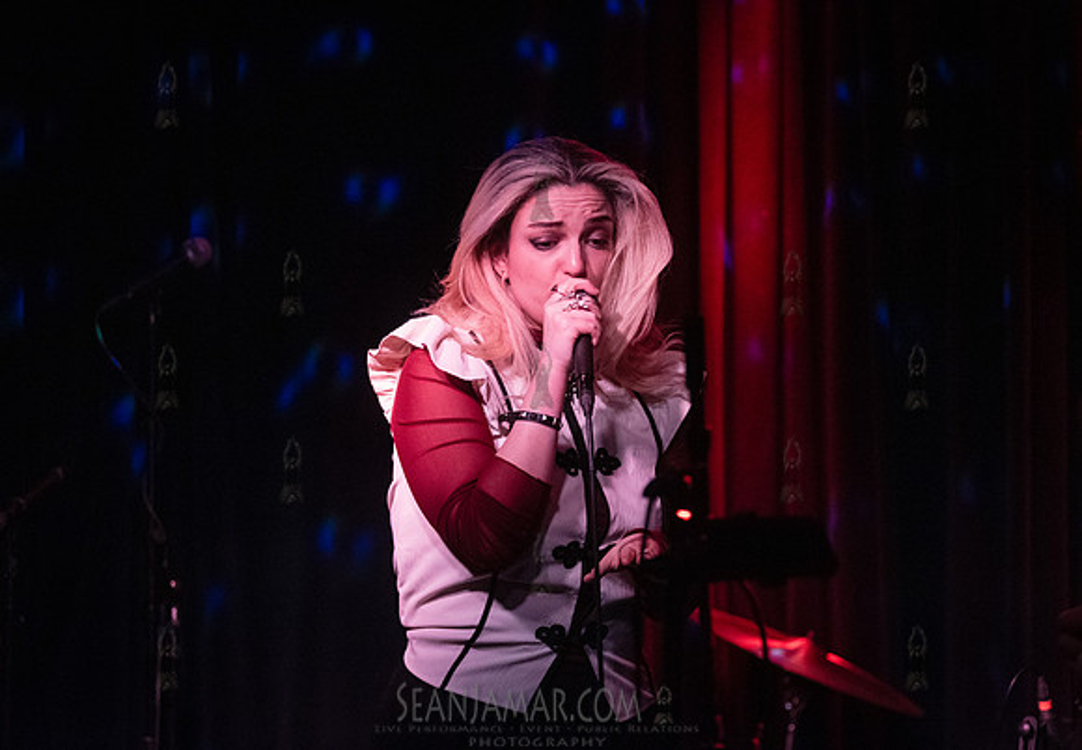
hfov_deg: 14.3
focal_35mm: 142
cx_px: 574
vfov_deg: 9.9
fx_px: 4324
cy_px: 335
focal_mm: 125
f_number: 2.8
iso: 8000
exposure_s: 1/320
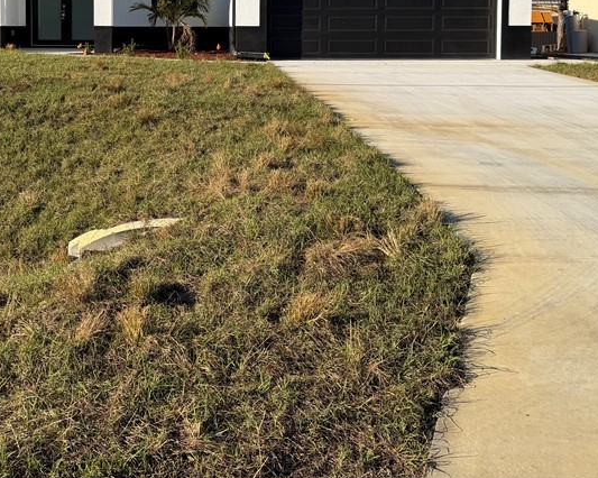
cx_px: 190
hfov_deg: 40.6
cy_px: 59
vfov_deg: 32.0
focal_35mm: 45
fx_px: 796
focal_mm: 6.76
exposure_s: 1/3759
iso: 80
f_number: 1.78
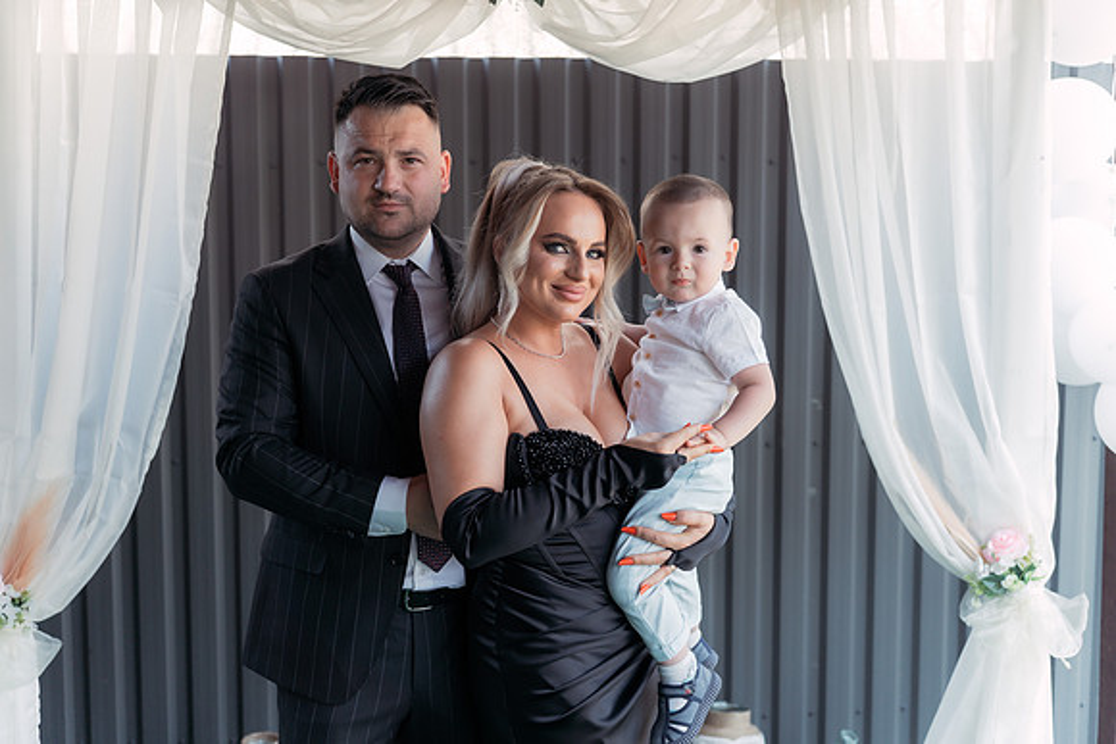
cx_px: 558
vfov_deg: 35.1
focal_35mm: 38
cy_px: 372
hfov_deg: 50.7
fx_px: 1178
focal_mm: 38
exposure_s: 1/400
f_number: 2.8
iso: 500
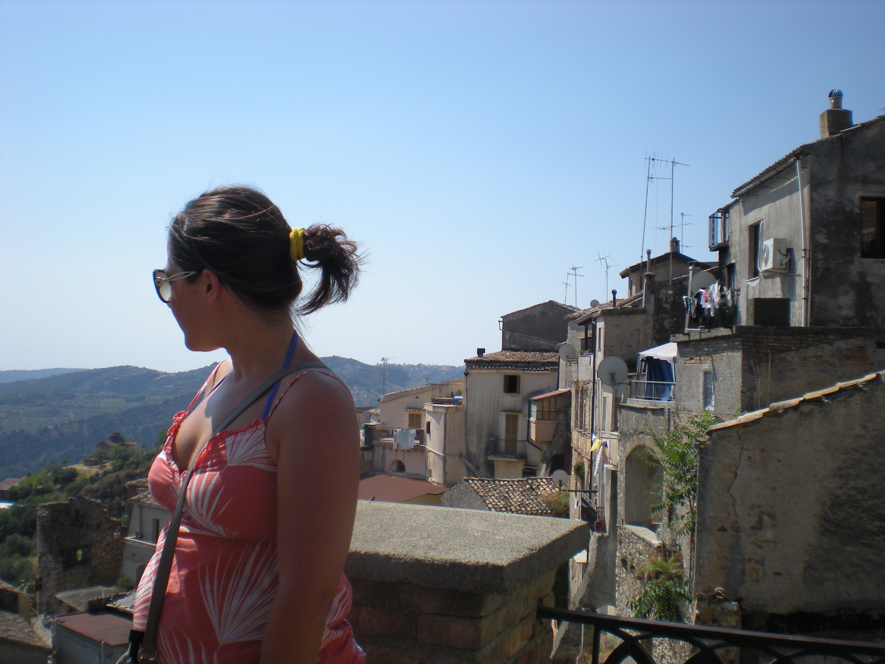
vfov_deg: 37.7
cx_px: 442
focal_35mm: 38
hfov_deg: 49.0
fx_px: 972
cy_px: 332
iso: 64
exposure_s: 1/626
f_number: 4.6
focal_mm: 6.3
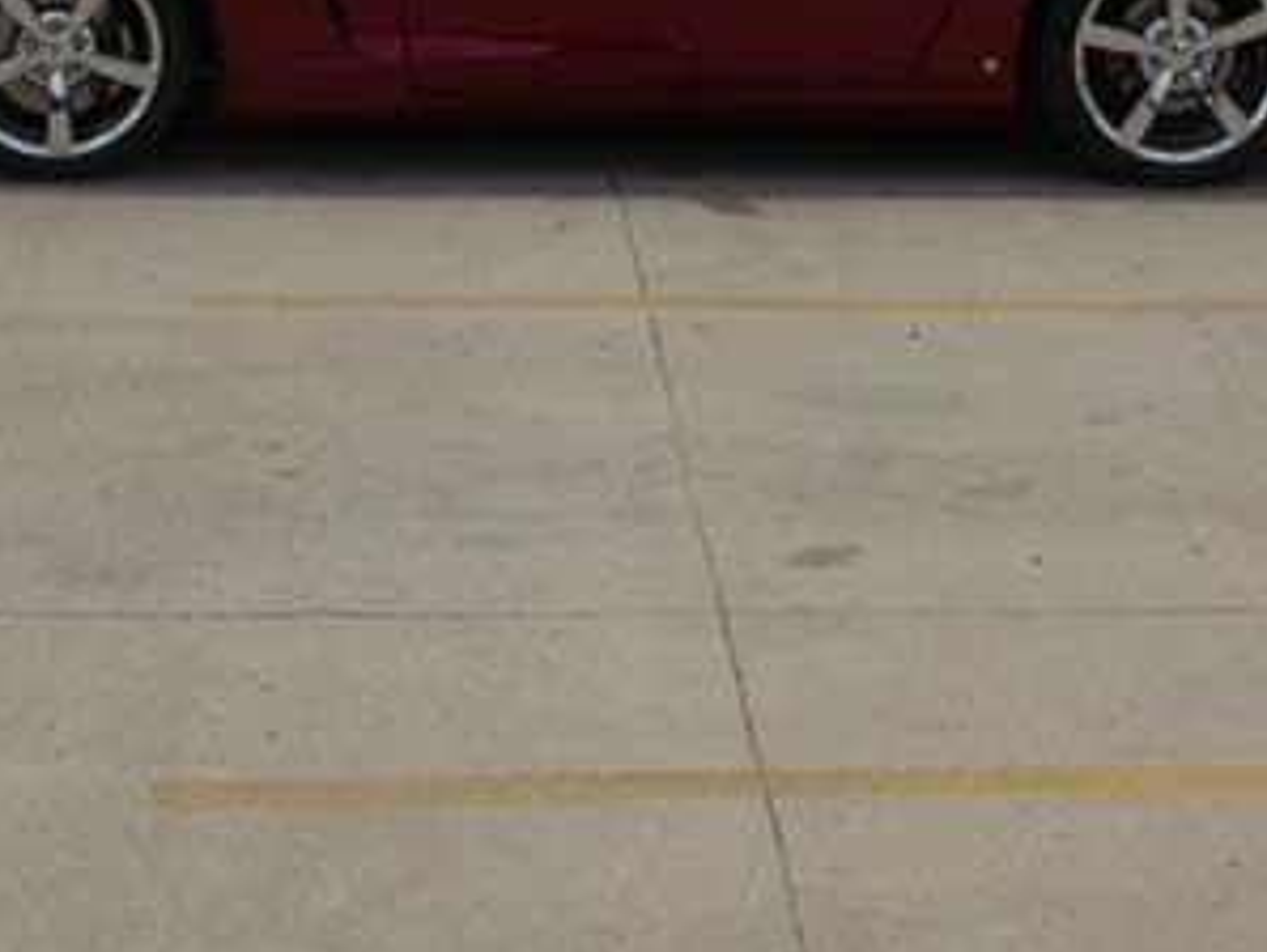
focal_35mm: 102
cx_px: 736
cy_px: -272
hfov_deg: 19.2
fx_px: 3736
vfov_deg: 14.0
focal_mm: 7.85
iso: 100
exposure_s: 1/549
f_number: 7.5
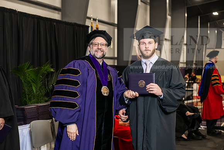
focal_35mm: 70
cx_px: 112
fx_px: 436
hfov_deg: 28.8
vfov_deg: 19.5
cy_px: 75
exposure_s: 1/200
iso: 2500
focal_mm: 70
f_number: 5
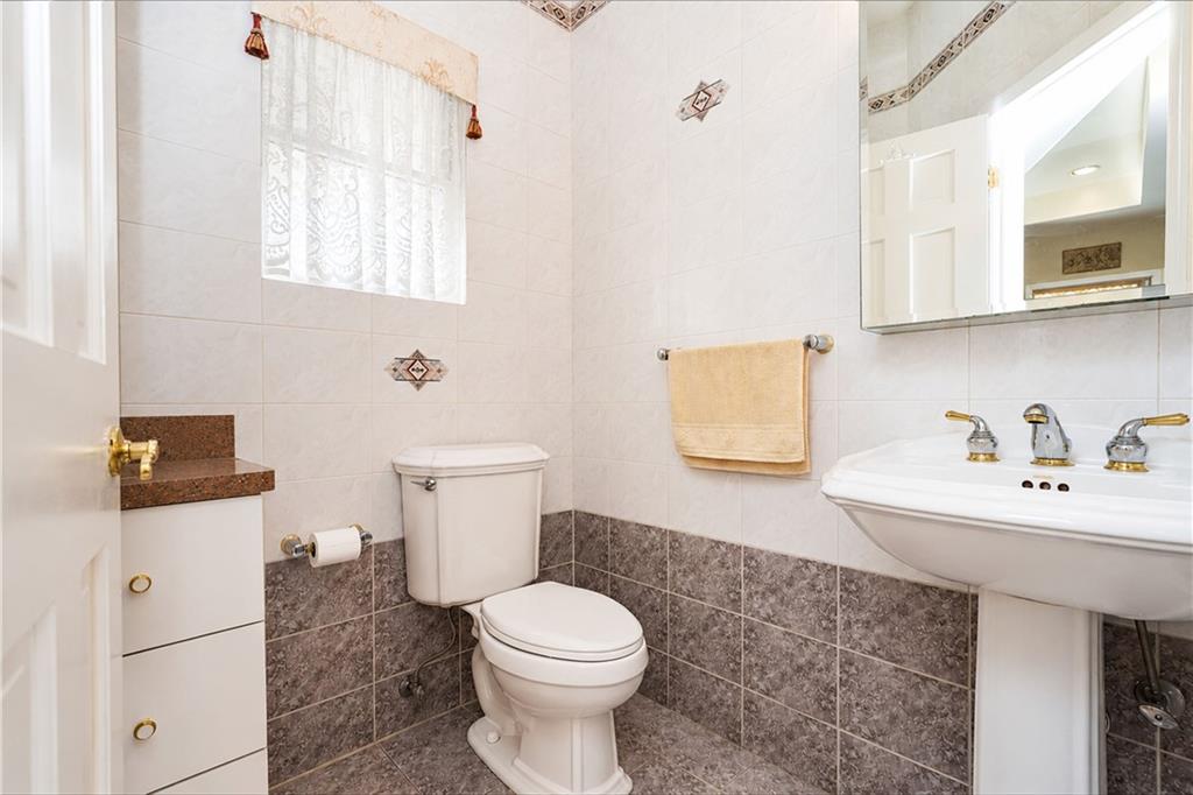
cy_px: 398
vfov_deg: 72.0
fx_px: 547
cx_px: 596
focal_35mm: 16
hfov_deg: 95.0
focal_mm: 16.5
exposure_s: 1/25
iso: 64
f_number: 4
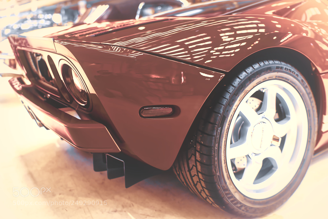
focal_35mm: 35
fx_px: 319
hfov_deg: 54.4
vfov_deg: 37.9
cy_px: 110
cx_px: 164
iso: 200
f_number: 2
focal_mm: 35
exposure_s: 1/40
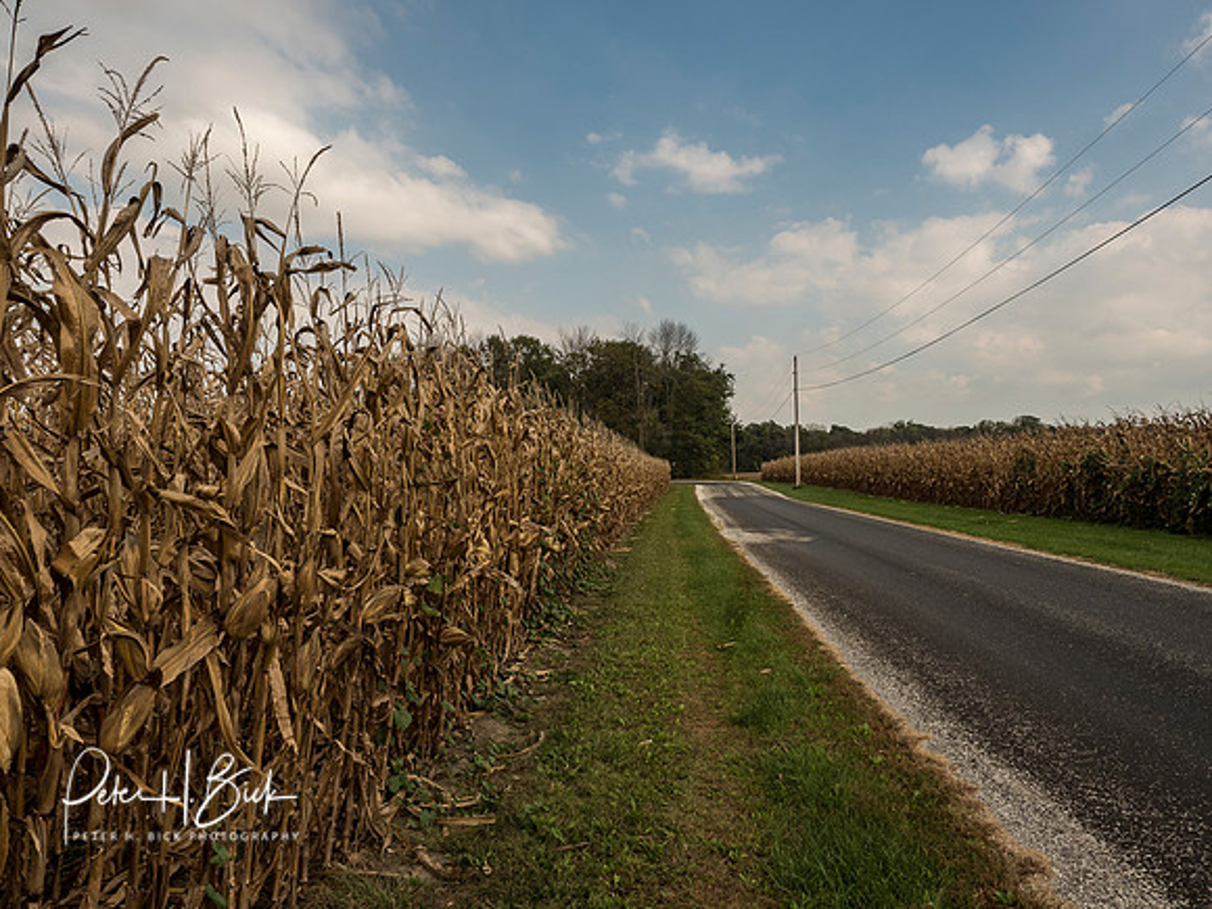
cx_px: 606
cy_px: 454
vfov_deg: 56.8
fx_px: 840
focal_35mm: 24
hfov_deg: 71.6
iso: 200
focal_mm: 12
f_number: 8
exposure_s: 1/250
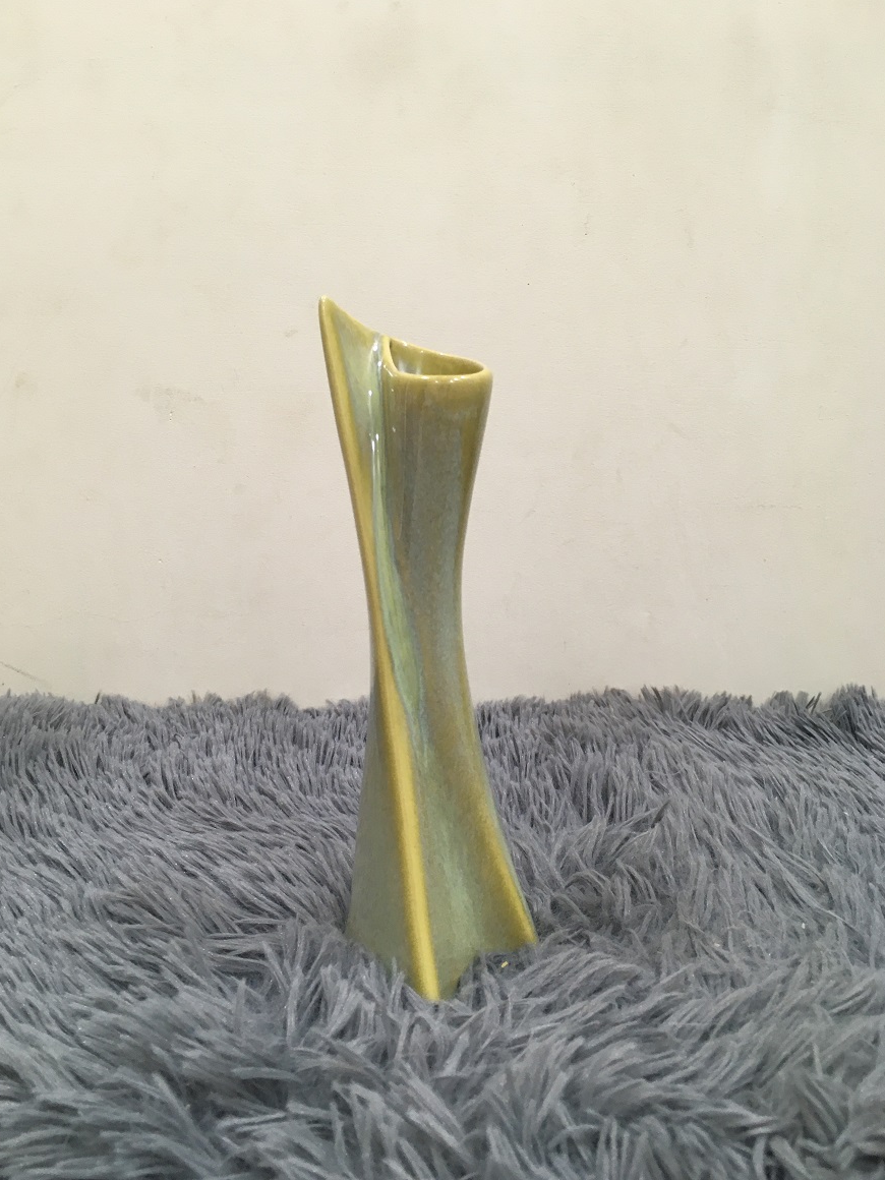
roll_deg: -0.5
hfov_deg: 46.8
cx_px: 438
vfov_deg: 60.0
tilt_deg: -9.9
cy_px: 602
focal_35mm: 30
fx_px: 1023
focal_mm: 4.15
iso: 80
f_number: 2.2
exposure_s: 1/33
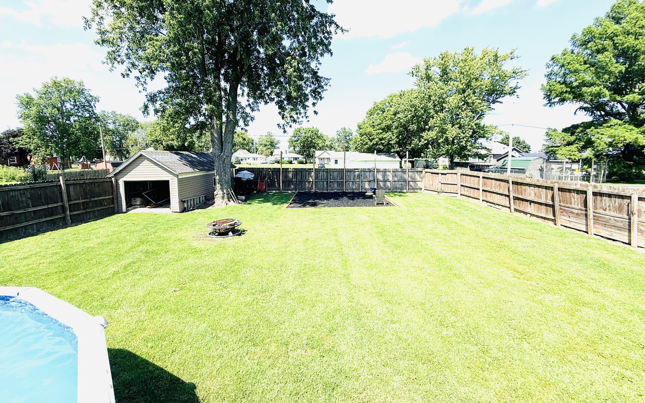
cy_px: 180
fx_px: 264
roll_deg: -1.1
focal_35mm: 15
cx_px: 324
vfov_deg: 74.5
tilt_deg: -6.0
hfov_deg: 101.5
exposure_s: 1/1259
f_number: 2.2
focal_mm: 2.22
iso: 50
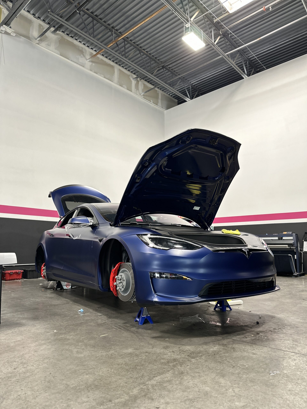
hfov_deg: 56.8
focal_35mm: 24
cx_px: 154
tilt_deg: +8.6
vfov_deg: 71.6
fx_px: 284
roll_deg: -0.8
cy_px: 204
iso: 320
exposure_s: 1/60
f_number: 1.78
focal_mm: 6.86
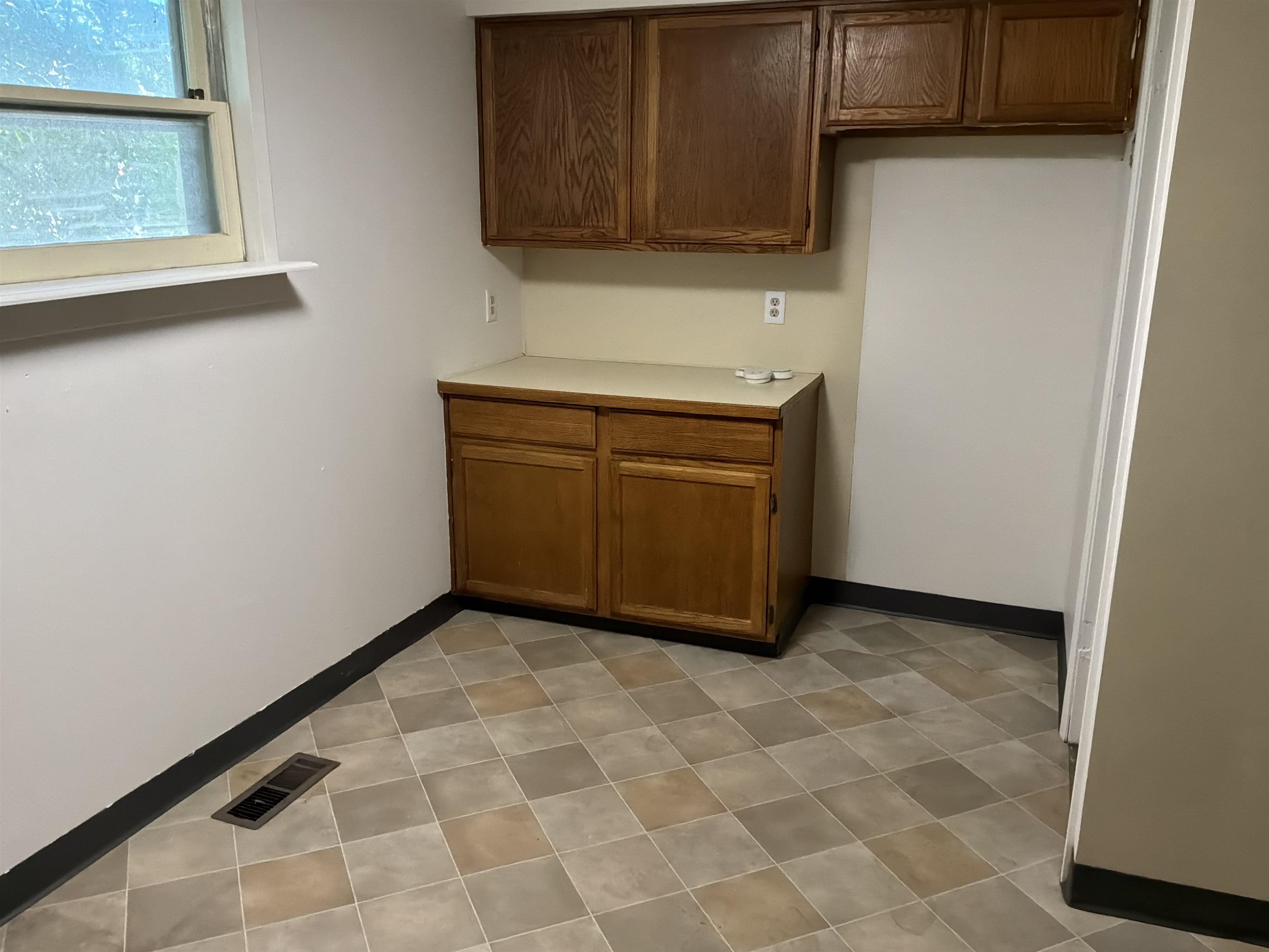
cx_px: 634
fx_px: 1026
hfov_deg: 63.4
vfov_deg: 49.7
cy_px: 476
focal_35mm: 28
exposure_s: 1/60
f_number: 1.8
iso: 250
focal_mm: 3
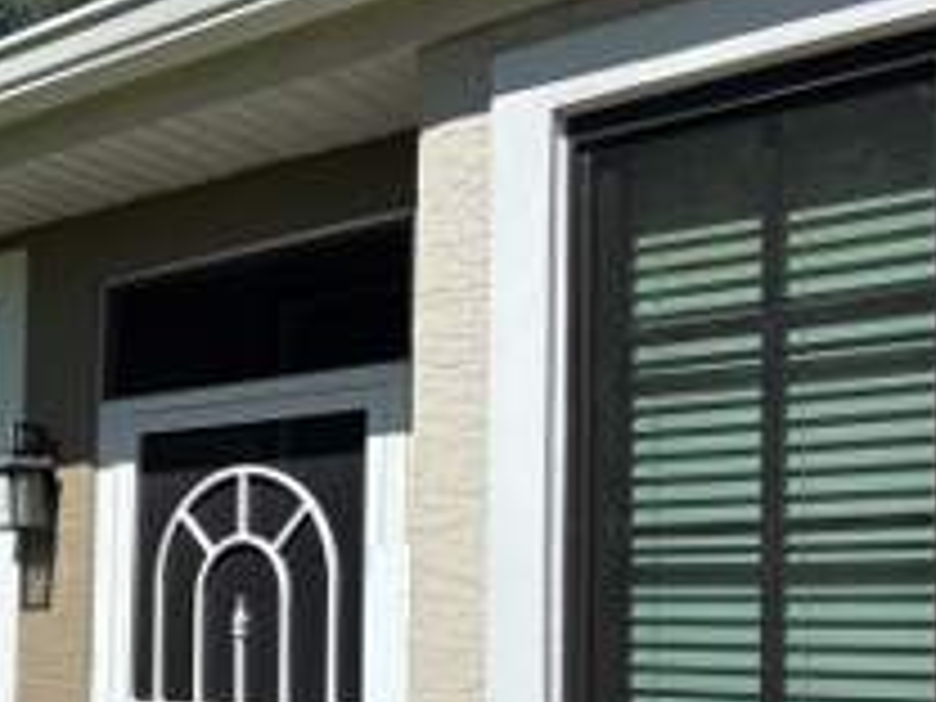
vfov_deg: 24.0
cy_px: 562
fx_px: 1622
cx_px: 135
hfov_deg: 31.0
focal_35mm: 60
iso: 50
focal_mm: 5.96
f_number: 1.6
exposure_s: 1/4854
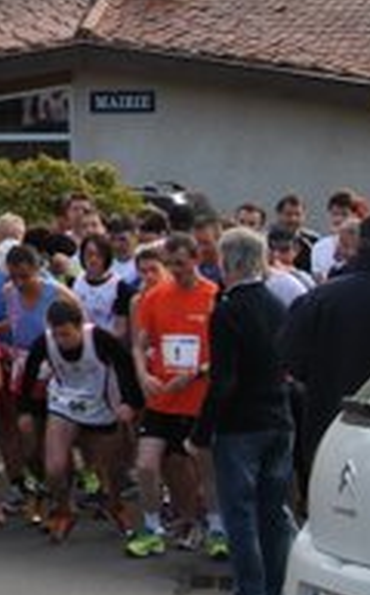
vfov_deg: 21.0
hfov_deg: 12.1
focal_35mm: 99
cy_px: 284
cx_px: -299
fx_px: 1603
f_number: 7.1
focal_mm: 26
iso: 100
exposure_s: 1/200
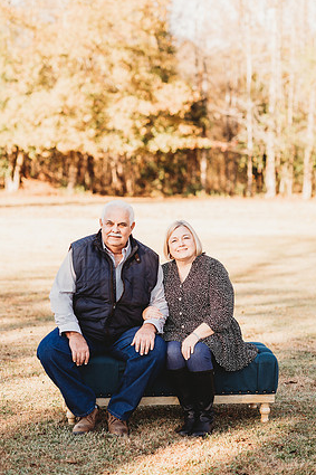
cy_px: 236
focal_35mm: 90
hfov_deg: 15.2
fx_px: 1186
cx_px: 155
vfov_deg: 22.6
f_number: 2.5
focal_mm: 85
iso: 200
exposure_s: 1/640
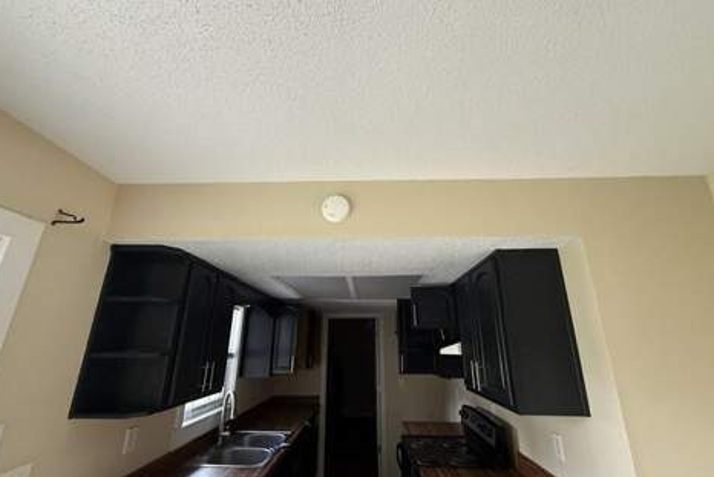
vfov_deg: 77.3
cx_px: 360
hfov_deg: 100.4
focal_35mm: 15
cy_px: 252
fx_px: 298
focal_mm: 2.22
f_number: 2.2
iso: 500
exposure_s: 1/60
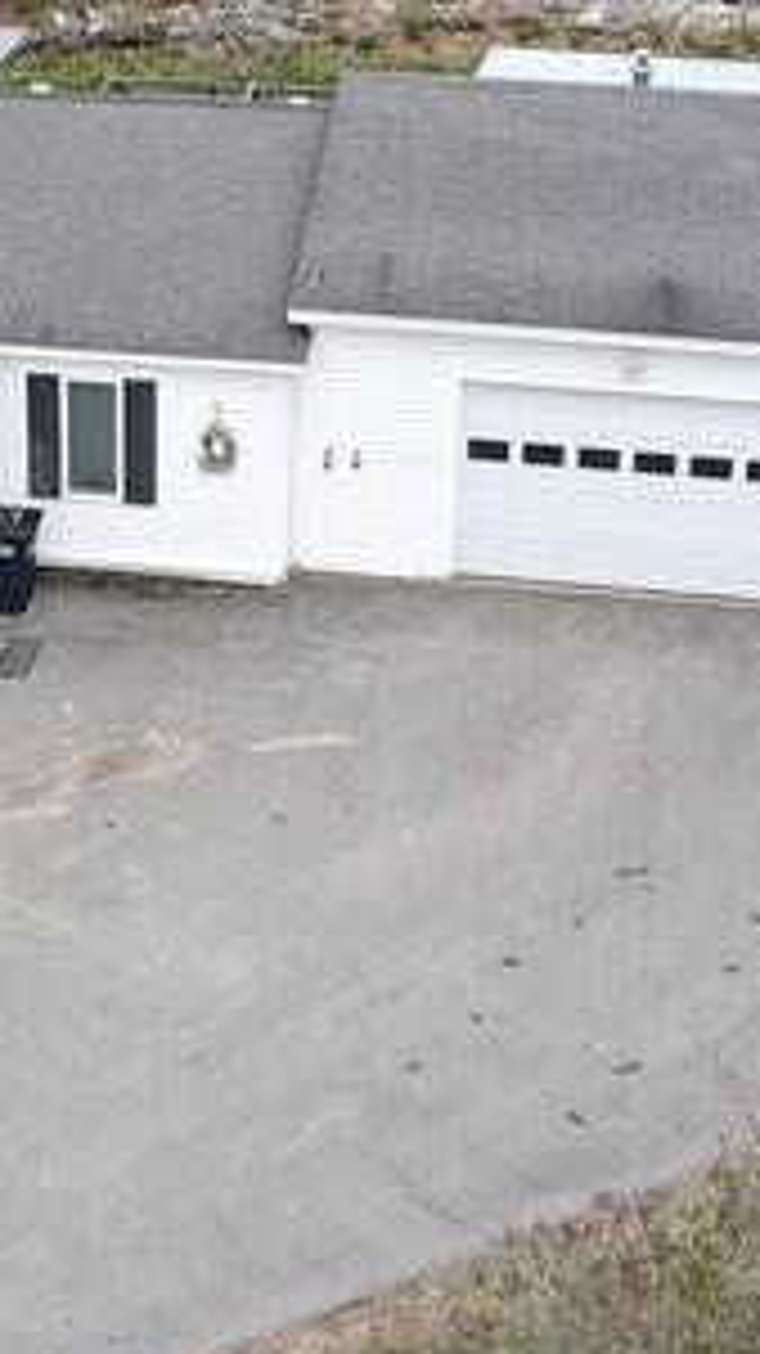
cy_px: 468
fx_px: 3193
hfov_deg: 13.4
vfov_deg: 23.8
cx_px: 0
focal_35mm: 89
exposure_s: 1/320
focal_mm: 4.5
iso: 100
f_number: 2.8
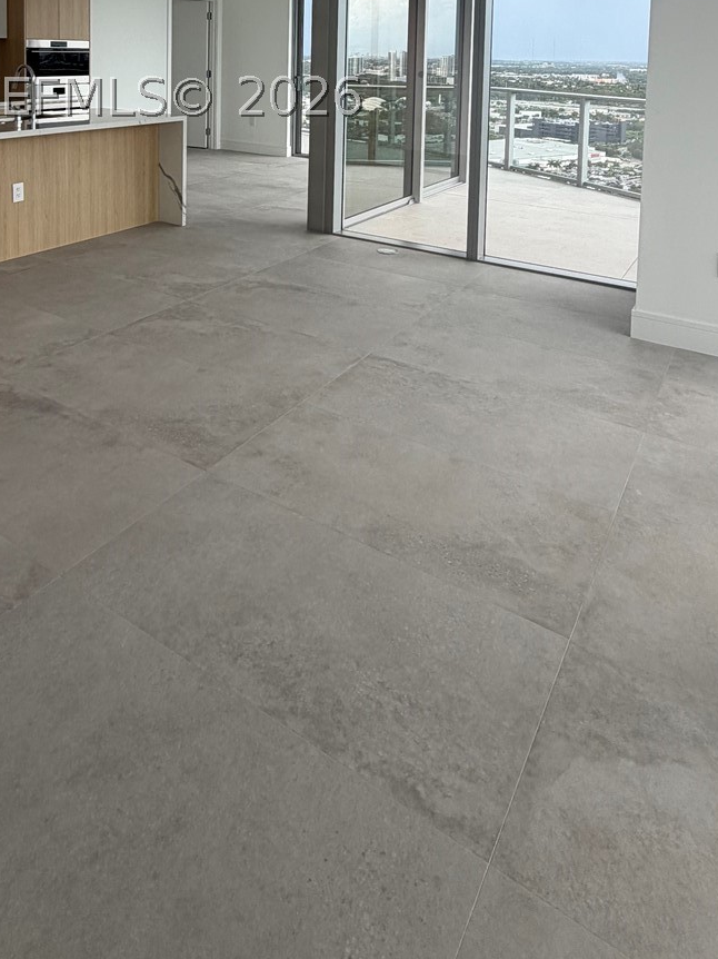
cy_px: 97
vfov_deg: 57.8
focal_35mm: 26
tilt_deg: -3.9
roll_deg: -0.6
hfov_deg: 52.8
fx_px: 719
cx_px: 297
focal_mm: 2.22
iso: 50
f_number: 2.2
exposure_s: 1/121
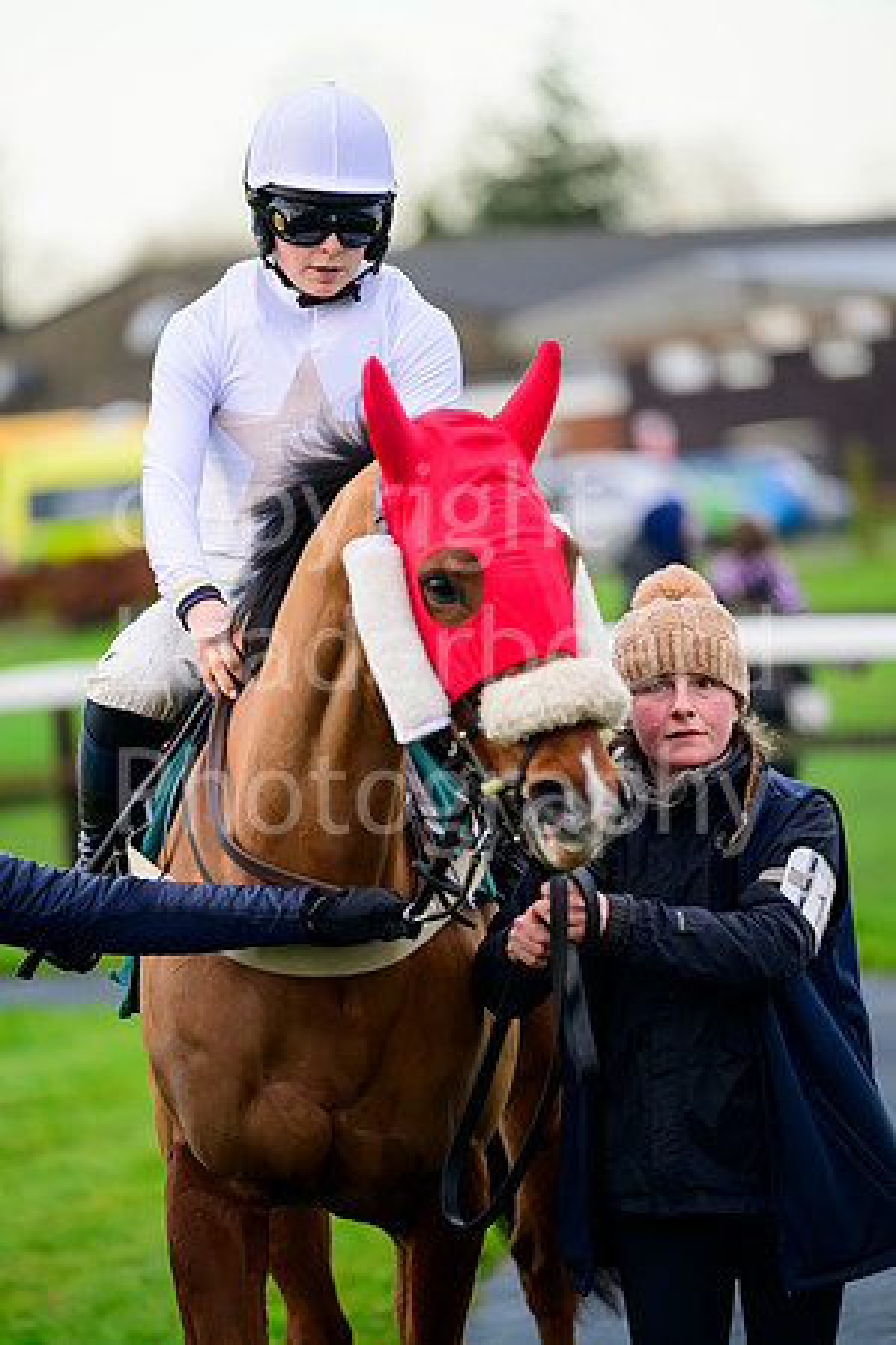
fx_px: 7466
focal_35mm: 200
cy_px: 672
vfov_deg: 10.3
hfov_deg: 6.9
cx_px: 448
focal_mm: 200
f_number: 2.8
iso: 3200
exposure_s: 1/1600
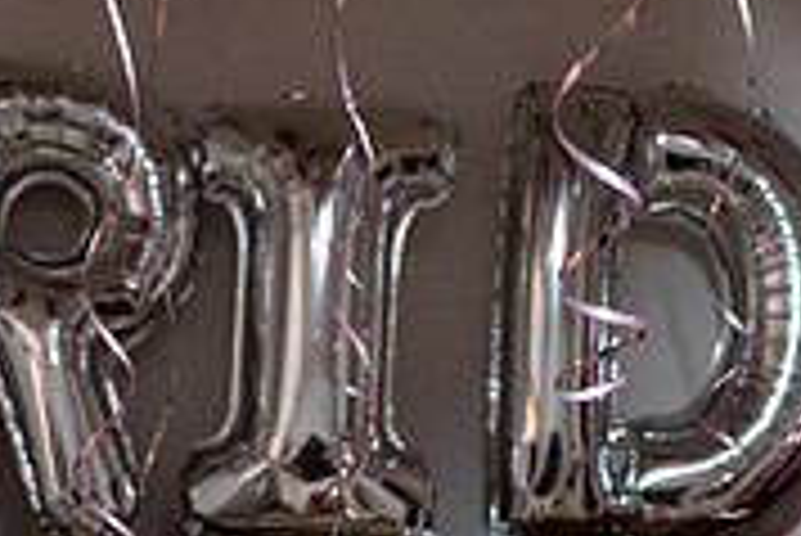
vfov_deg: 11.5
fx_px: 2538
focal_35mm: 114
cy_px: 836
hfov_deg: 17.4
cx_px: -40
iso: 1600
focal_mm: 35
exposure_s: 1/125
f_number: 3.5
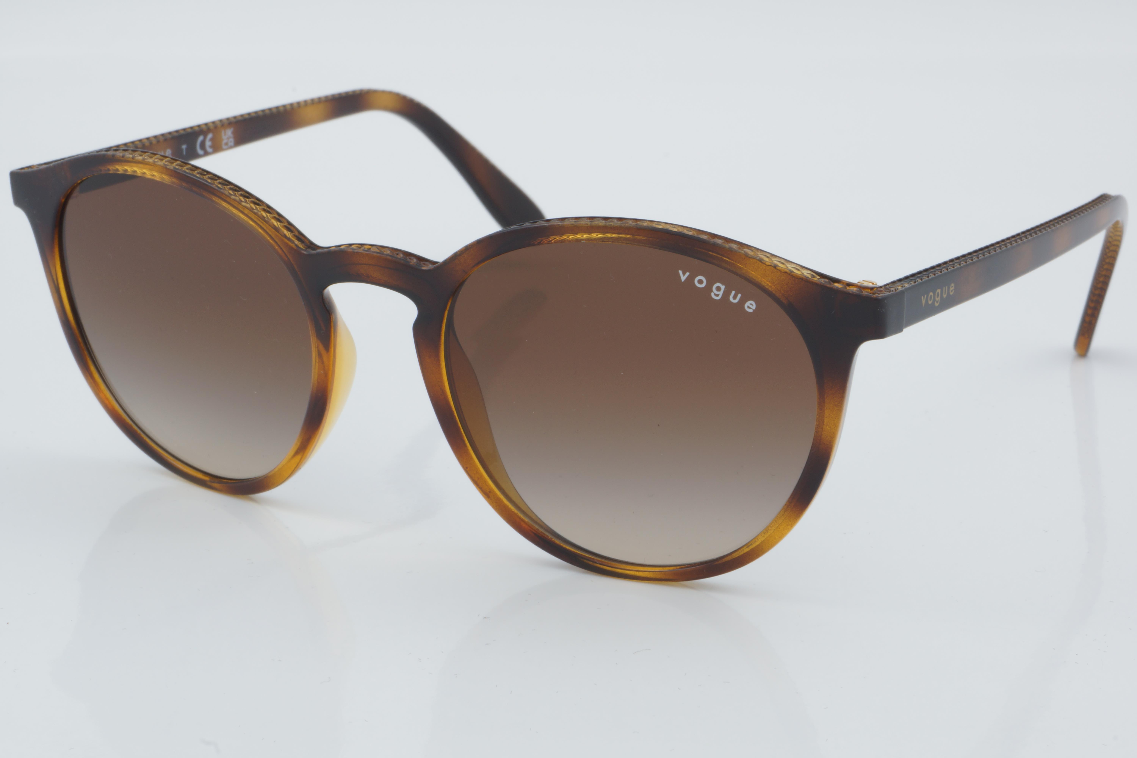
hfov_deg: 24.6
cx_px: 568
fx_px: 2605
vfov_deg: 16.6
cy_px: 379
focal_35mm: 82
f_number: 32
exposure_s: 1/4
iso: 100
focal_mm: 55
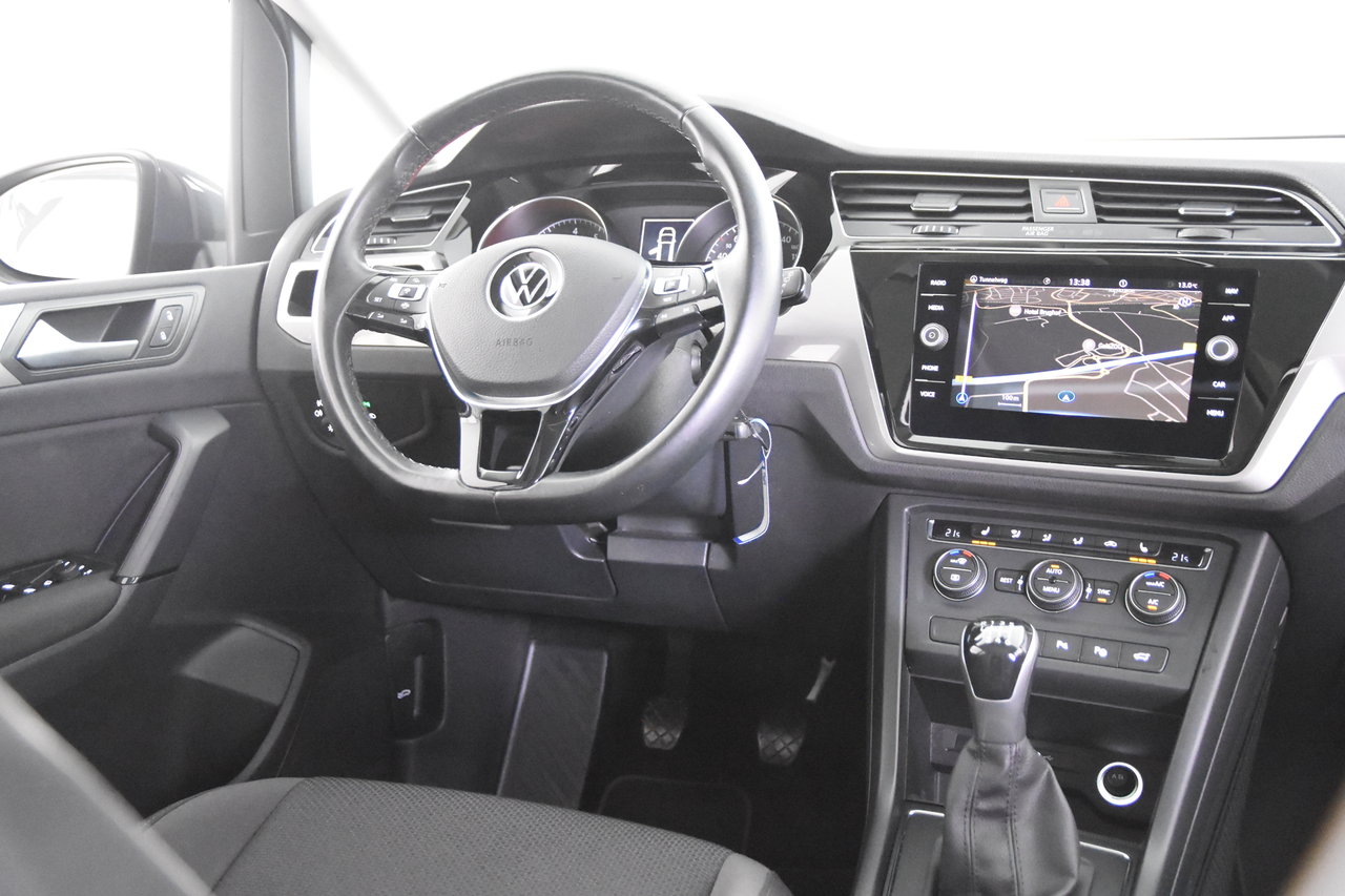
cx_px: 672
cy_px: 448
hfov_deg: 53.1
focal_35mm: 36
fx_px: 1345
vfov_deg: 36.9
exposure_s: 1/40
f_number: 3
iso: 11400
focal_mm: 24
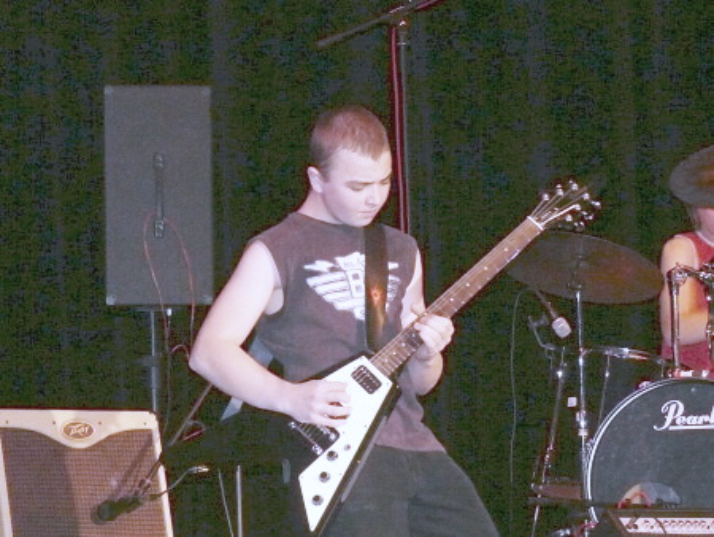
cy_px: 268
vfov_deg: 8.3
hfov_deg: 11.0
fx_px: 3715
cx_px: 357
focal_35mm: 180
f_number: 3.2
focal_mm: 21.3
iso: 400
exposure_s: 1/30
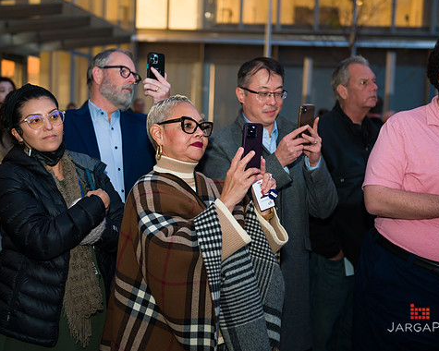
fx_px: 819
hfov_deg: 30.0
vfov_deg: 24.2
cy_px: 174
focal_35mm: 63
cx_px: 208
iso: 1600
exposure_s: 1/200
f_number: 4
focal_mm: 55
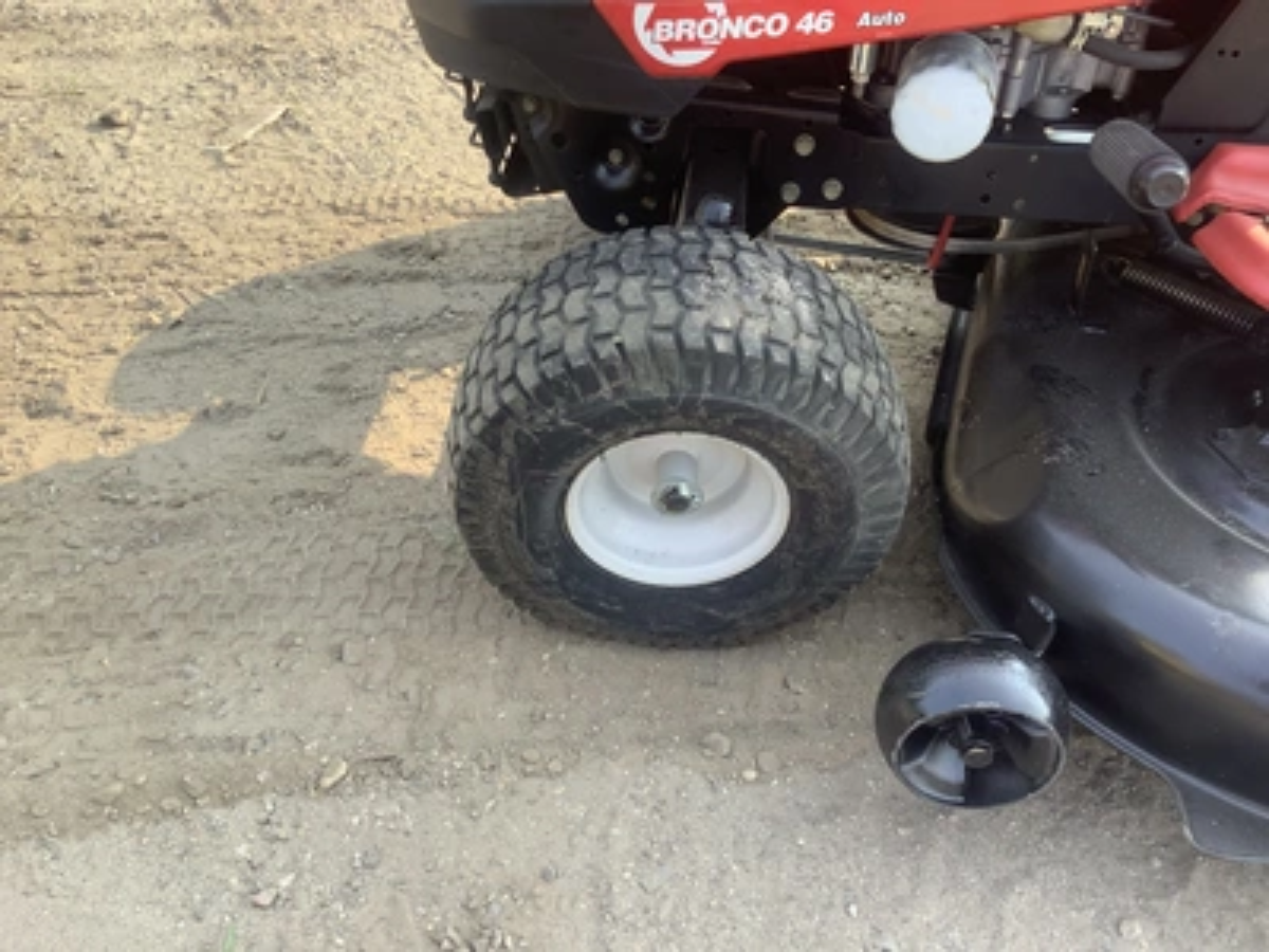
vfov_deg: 45.4
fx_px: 1136
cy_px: 476
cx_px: 634
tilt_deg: -42.1
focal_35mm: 31
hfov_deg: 58.4
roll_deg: -1.4
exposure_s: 1/120
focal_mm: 3.3
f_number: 2.4
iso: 25
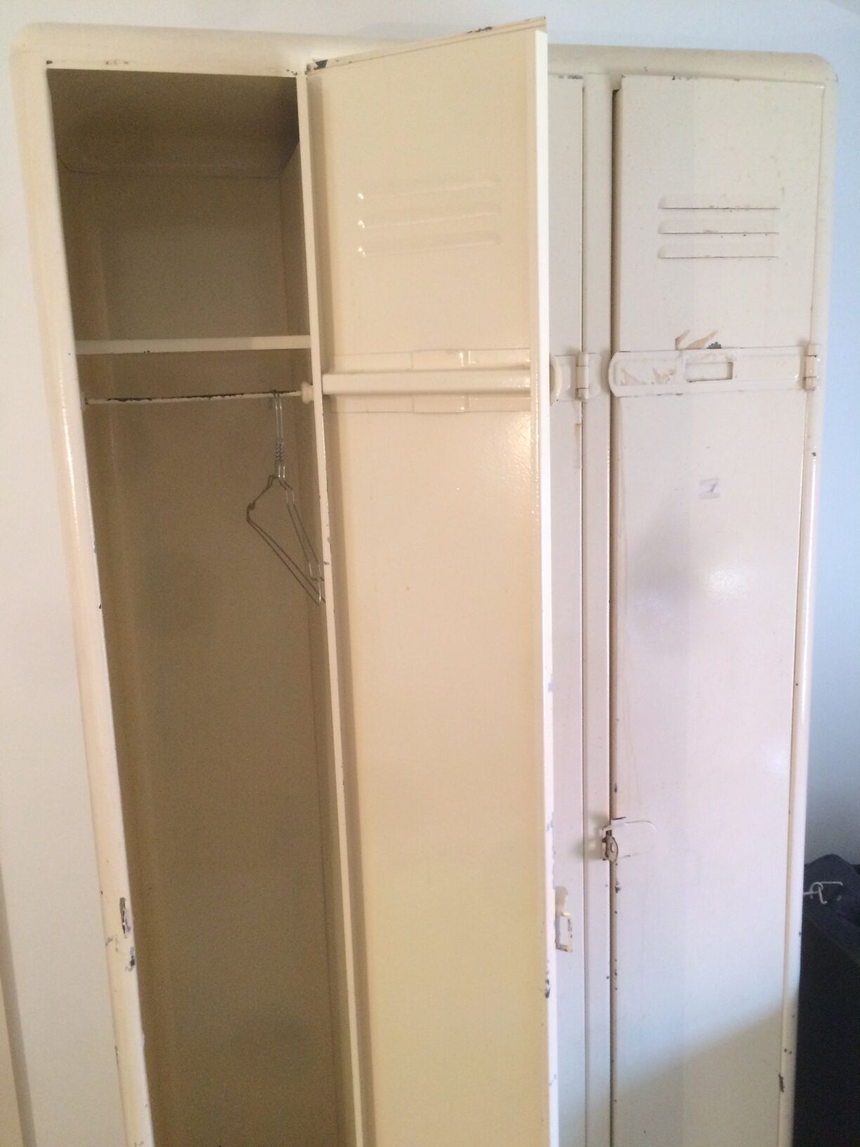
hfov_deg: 48.2
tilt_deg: -12.0
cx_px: 430
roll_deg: +1.9
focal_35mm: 29
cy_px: 574
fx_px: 961
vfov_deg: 61.7
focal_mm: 4.15
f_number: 2.2
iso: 200
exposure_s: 1/33
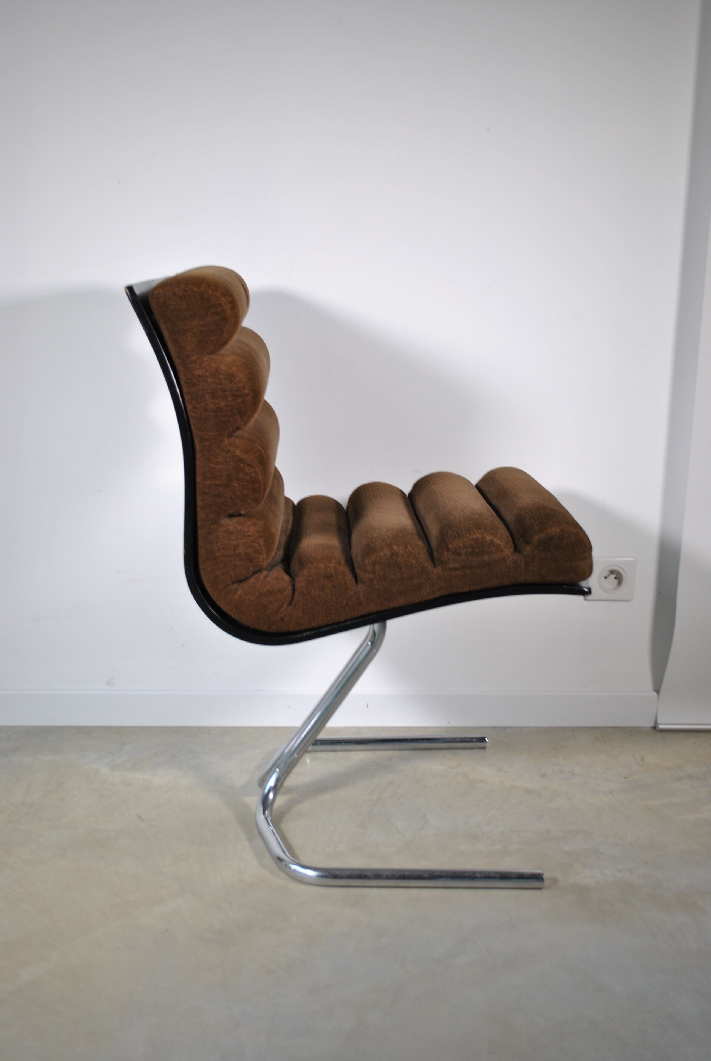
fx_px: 1152
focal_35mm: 39
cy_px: 530
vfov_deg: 49.5
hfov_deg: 34.3
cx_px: 356
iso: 200
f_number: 4.2
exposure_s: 1/50
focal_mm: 26
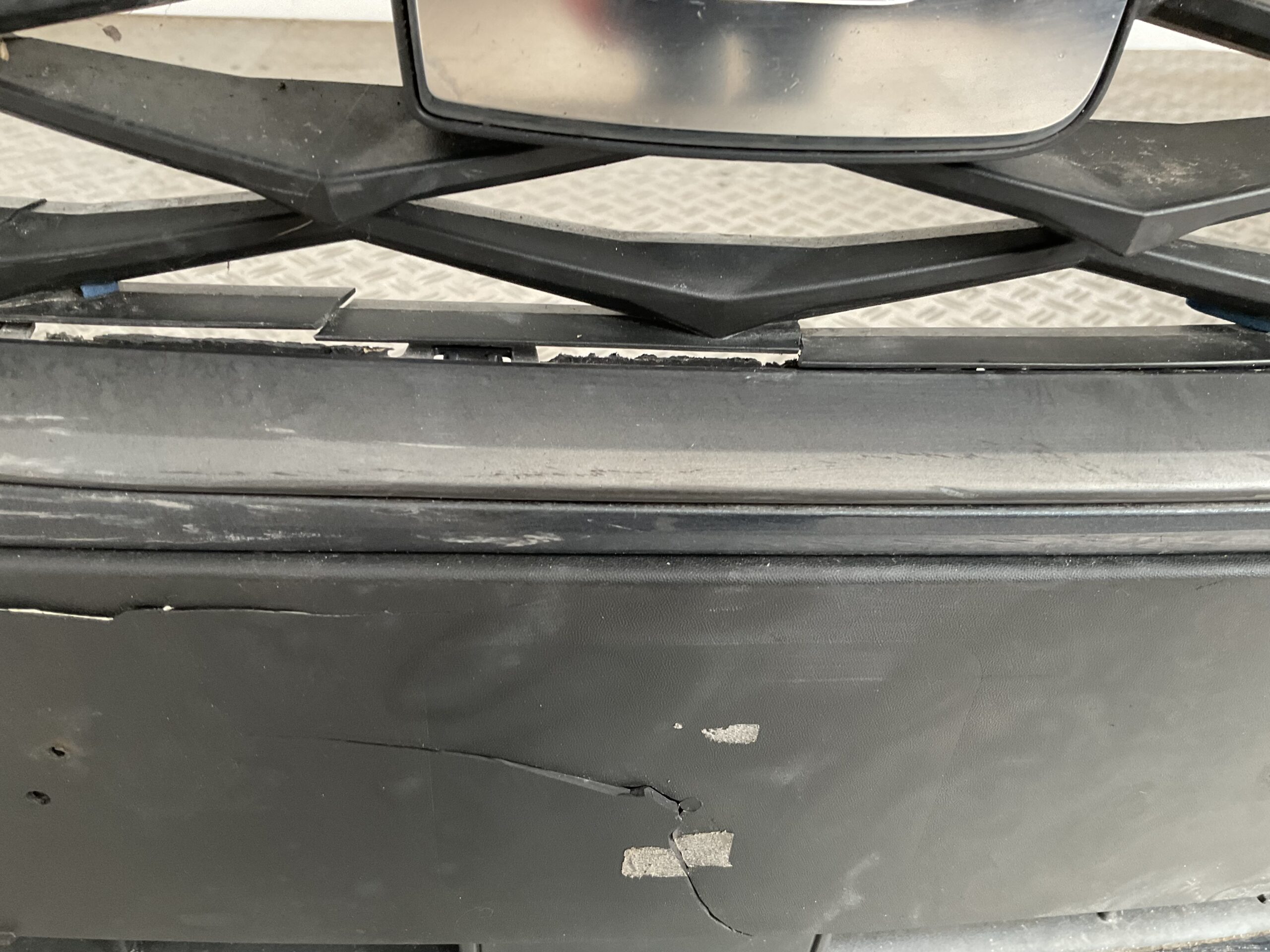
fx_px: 1064
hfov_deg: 61.7
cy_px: 476
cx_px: 635
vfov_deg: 48.2
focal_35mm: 29
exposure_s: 1/50
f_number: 1.8
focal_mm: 3
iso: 125
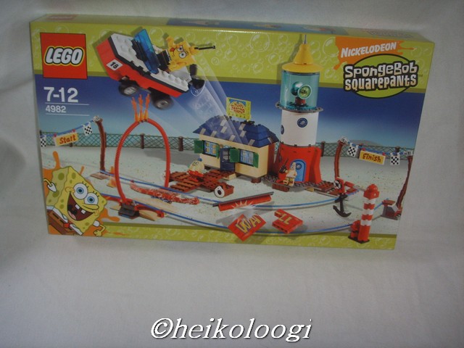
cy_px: 174
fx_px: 523
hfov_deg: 47.9
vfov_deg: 36.8
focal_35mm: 39
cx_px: 232
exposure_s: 1/45
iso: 100
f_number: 3.5
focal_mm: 6.6
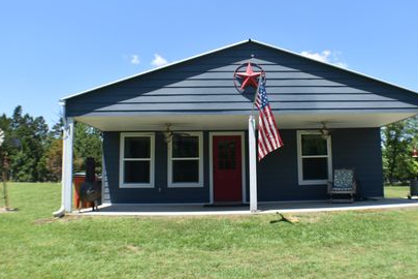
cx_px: 244
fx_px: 495
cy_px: 113
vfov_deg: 31.4
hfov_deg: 45.6
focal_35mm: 43
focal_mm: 23
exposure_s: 1/250
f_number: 8
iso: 125
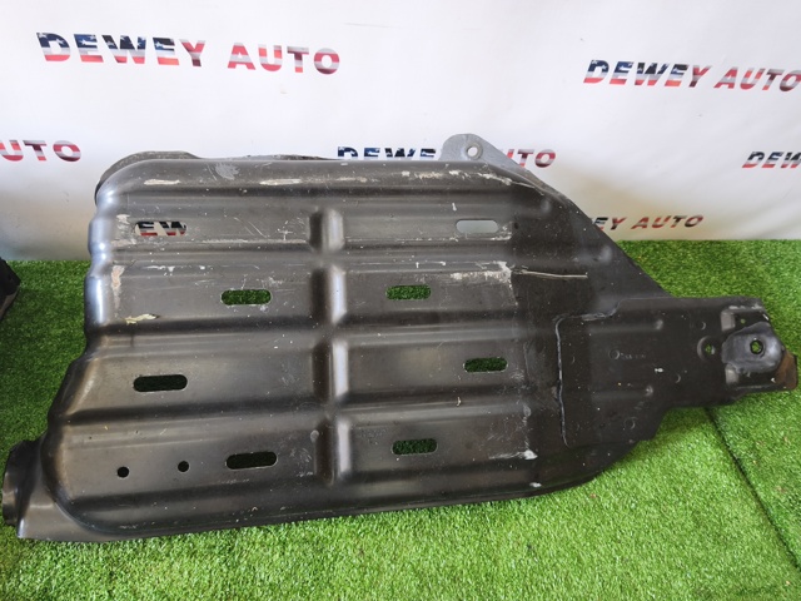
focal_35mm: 23
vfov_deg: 58.9
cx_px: 400
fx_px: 532
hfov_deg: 73.9
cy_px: 300
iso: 250
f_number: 1.7
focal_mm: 5.35
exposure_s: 1/100
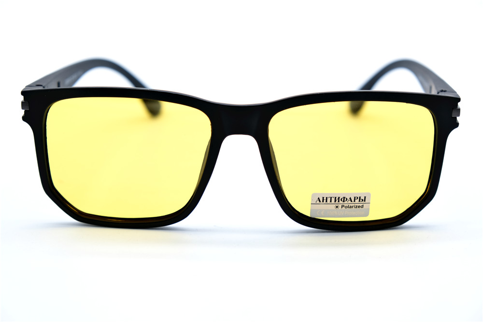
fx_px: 925
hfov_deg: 29.3
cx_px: 242
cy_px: 161
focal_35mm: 69
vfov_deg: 19.7
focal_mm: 46.3
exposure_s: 1/140
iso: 160
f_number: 5.6
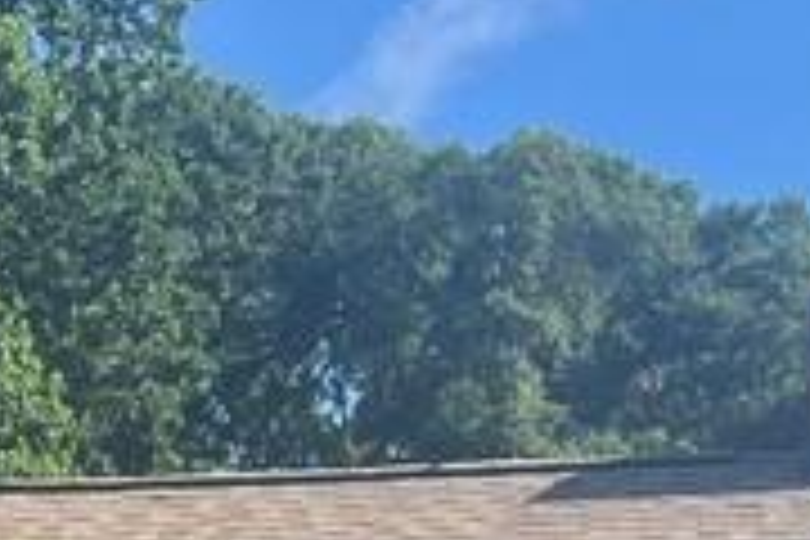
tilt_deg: +9.9
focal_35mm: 154
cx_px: 14
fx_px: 3465
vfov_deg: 8.4
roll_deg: -1.3
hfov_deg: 13.2
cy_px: 1120
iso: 50
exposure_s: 1/1266
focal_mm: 5.7
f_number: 1.5
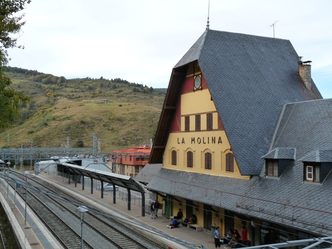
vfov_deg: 34.3
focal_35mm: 42
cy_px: 124
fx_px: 403
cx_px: 166
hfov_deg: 44.8
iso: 160
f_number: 4.5
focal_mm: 7.4
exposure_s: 1/250
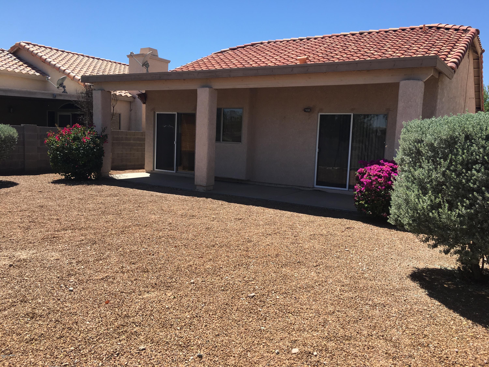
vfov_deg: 48.2
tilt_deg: -6.2
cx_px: 244
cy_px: 184
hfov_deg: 61.7
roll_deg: -2.3
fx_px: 410
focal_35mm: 29
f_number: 2.2
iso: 25
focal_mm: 4.15
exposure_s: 1/1183
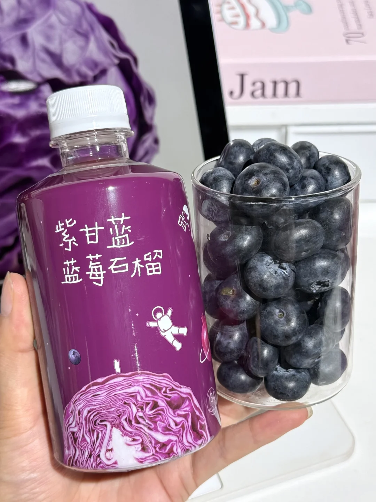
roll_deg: +3.5
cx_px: 188
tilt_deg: -39.4
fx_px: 695
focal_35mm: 48
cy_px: 251
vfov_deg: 39.7
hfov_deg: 30.3
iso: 100
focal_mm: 6.76
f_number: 1.78
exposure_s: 1/314
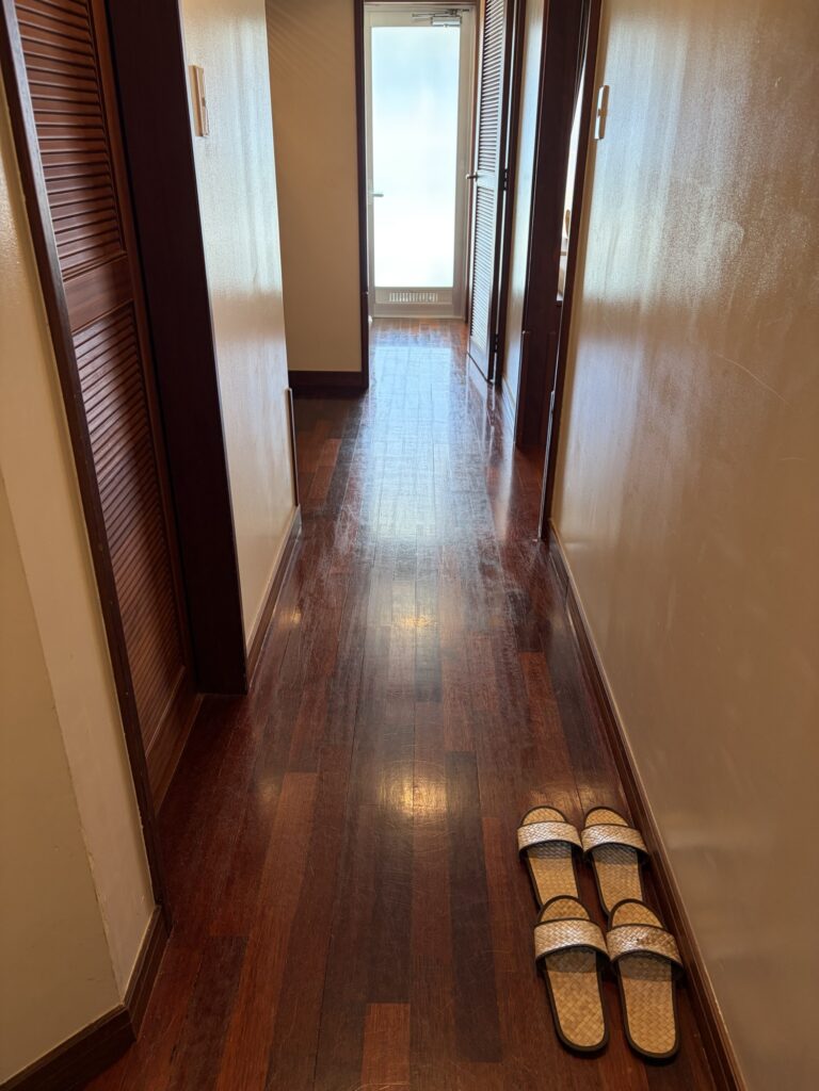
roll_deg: -0.3
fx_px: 820
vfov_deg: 67.3
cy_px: 546
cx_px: 410
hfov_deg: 53.1
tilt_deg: -25.7
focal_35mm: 26
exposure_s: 1/120
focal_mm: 5.96
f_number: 1.6
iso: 125
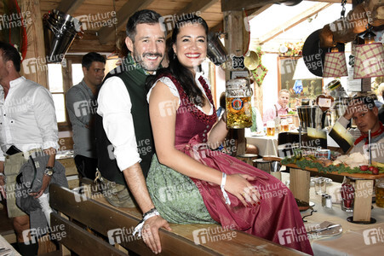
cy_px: 128
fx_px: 480
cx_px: 192
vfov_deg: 29.8
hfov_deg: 43.6
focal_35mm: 45
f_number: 8
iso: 1600
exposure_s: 1/160
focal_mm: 30
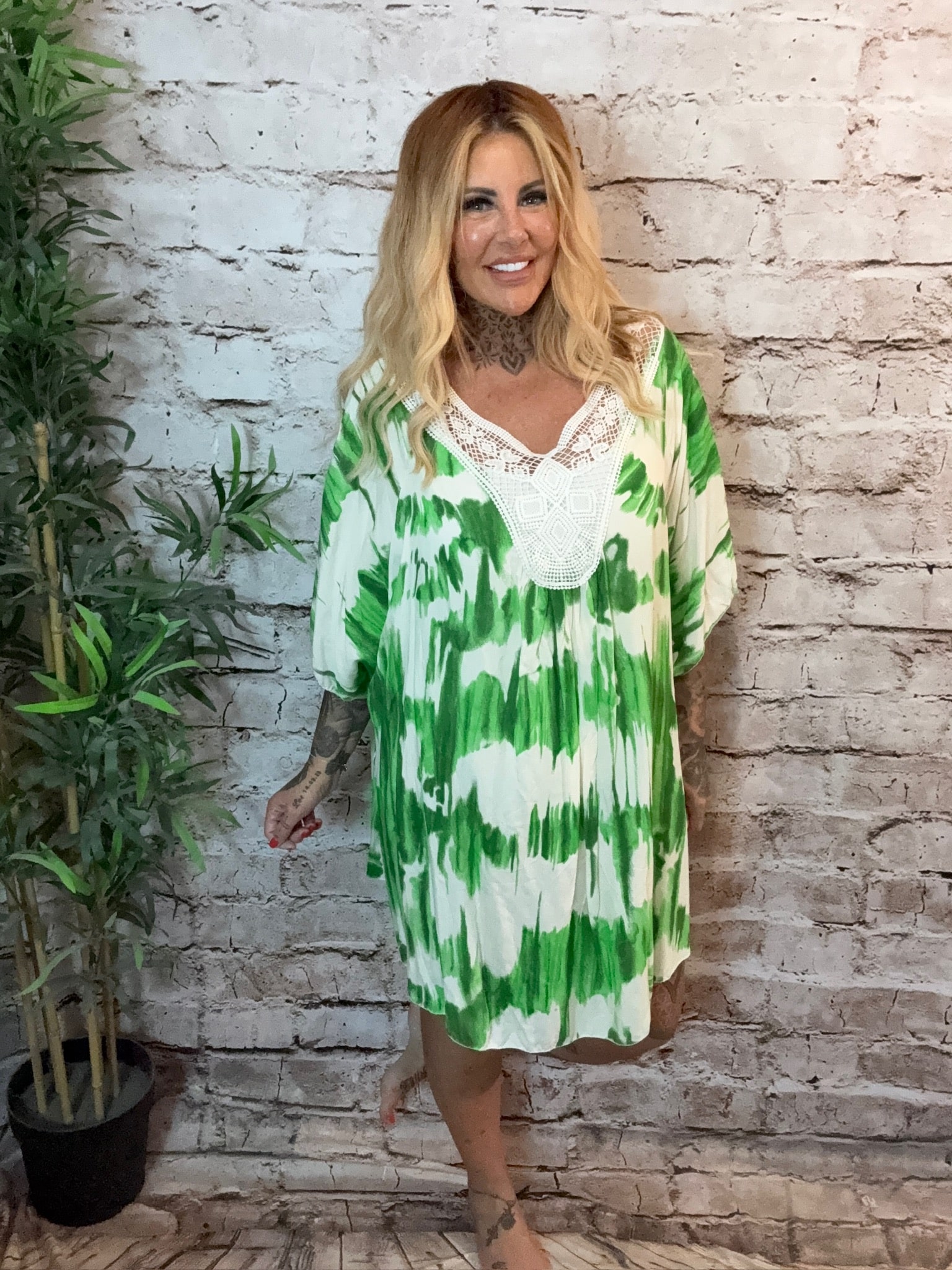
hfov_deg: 46.8
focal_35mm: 30
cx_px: 476
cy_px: 635
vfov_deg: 60.0
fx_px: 1100
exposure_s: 1/50
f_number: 1.9
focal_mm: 2.69
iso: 250
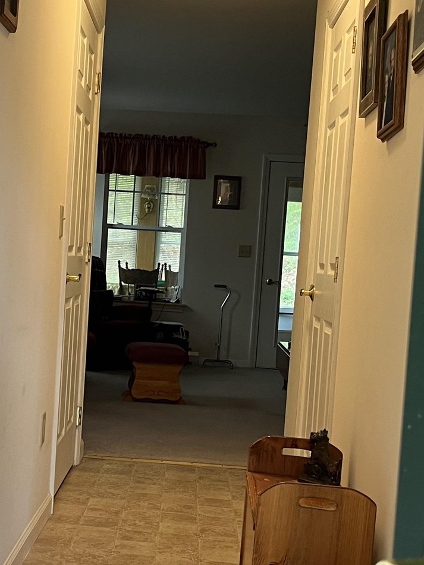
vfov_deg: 30.6
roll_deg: -1.8
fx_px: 1029
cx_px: 122
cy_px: 337
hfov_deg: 23.1
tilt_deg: -2.5
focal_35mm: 63
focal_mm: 5.1
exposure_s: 1/60
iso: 125
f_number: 1.6
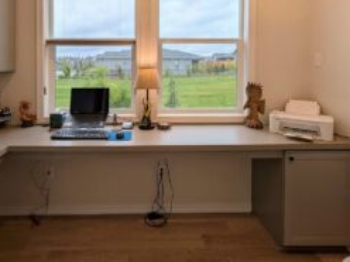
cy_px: 68
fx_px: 212
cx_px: 151
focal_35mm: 21
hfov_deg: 78.6
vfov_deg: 60.3
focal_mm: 1.95
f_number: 2.2
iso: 49
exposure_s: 1/411
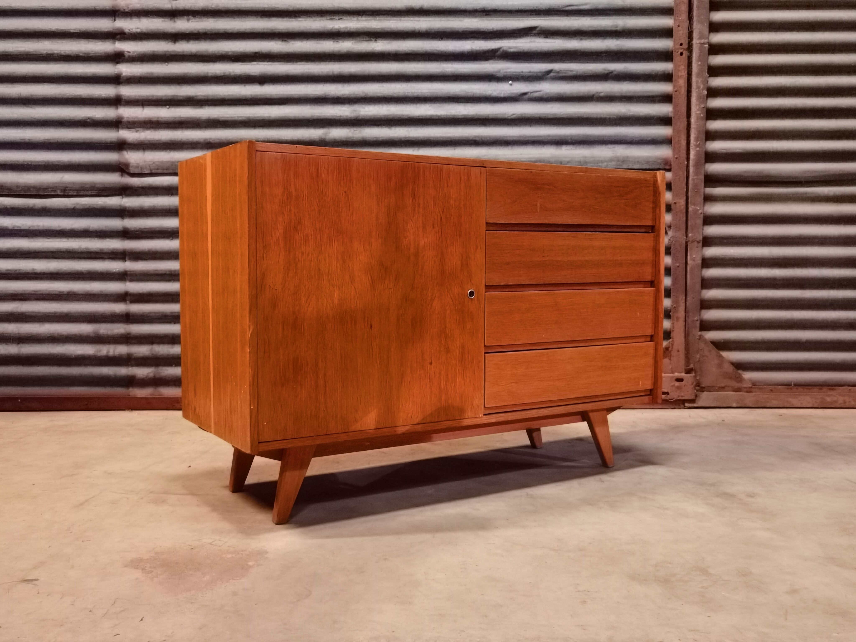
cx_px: 428
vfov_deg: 41.8
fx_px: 841
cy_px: 321
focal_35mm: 34
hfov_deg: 54.0
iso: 1000
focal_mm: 6.71
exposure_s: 1/20
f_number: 1.9
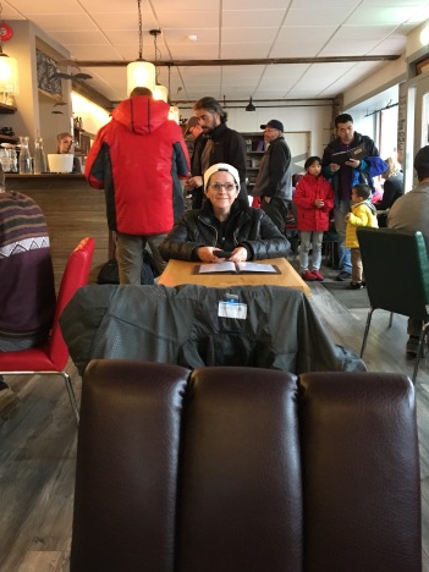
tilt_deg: -8.3
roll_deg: +1.9
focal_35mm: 34
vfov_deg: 53.7
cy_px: 238
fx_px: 562
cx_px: 205
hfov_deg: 41.8
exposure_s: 1/17
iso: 250
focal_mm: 4.15
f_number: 2.2
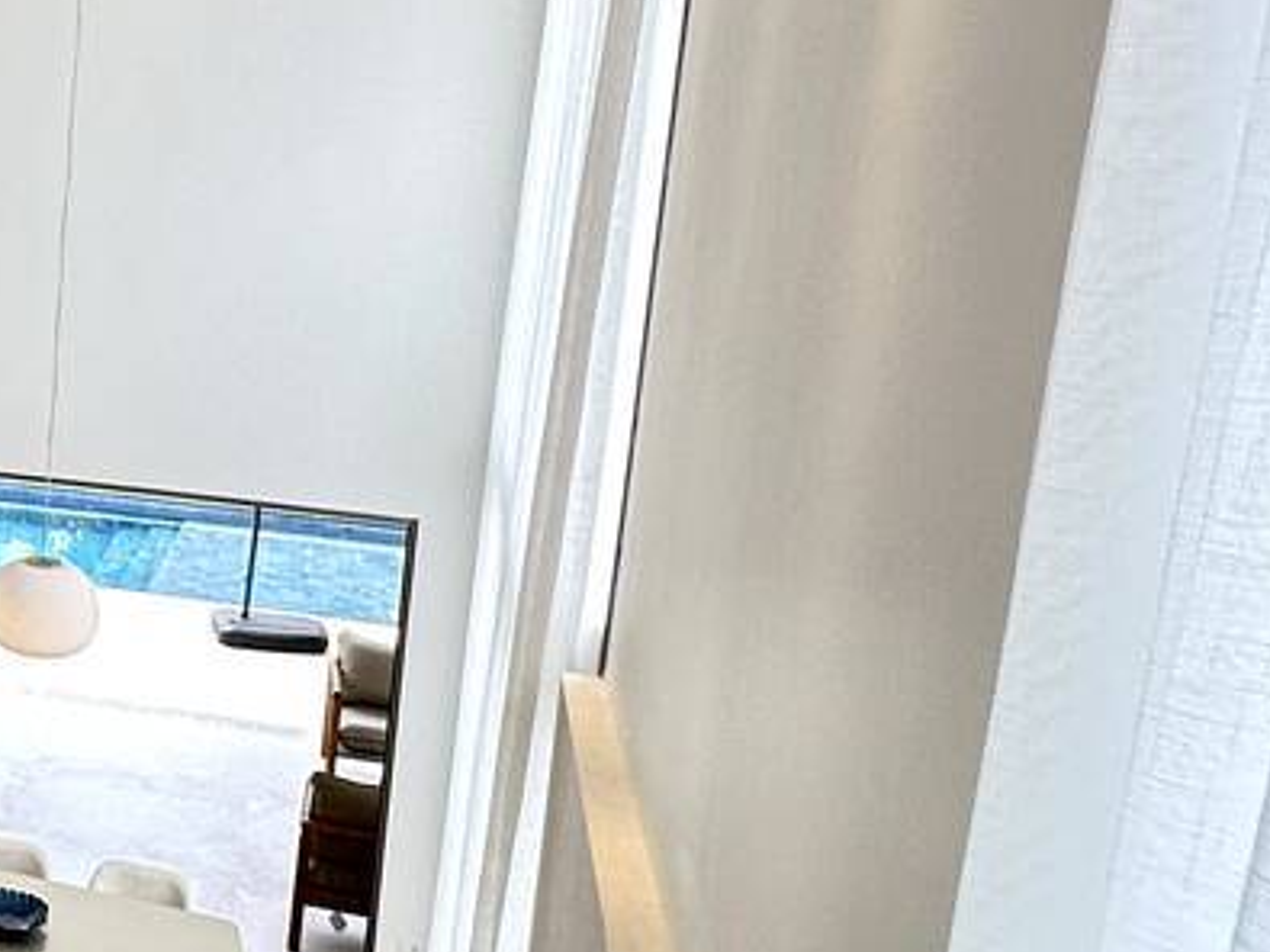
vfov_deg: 28.5
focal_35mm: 51
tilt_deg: -9.6
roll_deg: +0.3
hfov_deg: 27.3
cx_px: -592
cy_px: 373
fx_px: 1871
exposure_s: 1/120
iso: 64
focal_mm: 2.22
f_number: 2.2
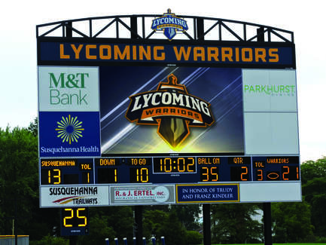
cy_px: 122
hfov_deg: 16.4
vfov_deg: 12.4
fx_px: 1130
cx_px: 163
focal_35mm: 120
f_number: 7.5
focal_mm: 21.4
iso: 100
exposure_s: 1/80
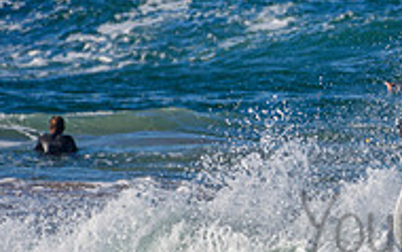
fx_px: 25608
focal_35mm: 2336
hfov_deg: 0.9
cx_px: 518
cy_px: 204
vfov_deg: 0.6
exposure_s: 1/2000
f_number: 5.6
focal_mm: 500
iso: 280
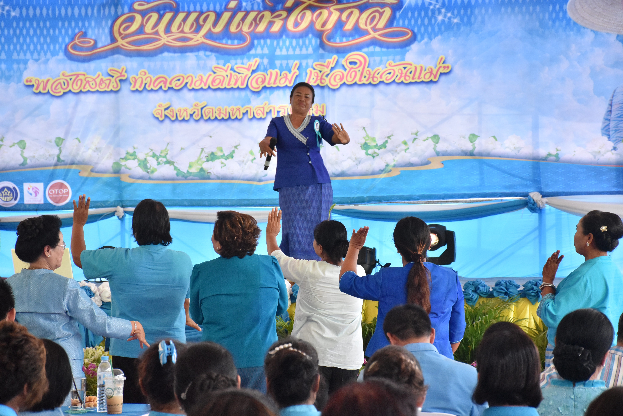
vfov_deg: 10.1
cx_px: 311
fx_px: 2353
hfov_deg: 15.1
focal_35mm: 136
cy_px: 209
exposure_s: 1/1000
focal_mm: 90
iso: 1600
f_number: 8
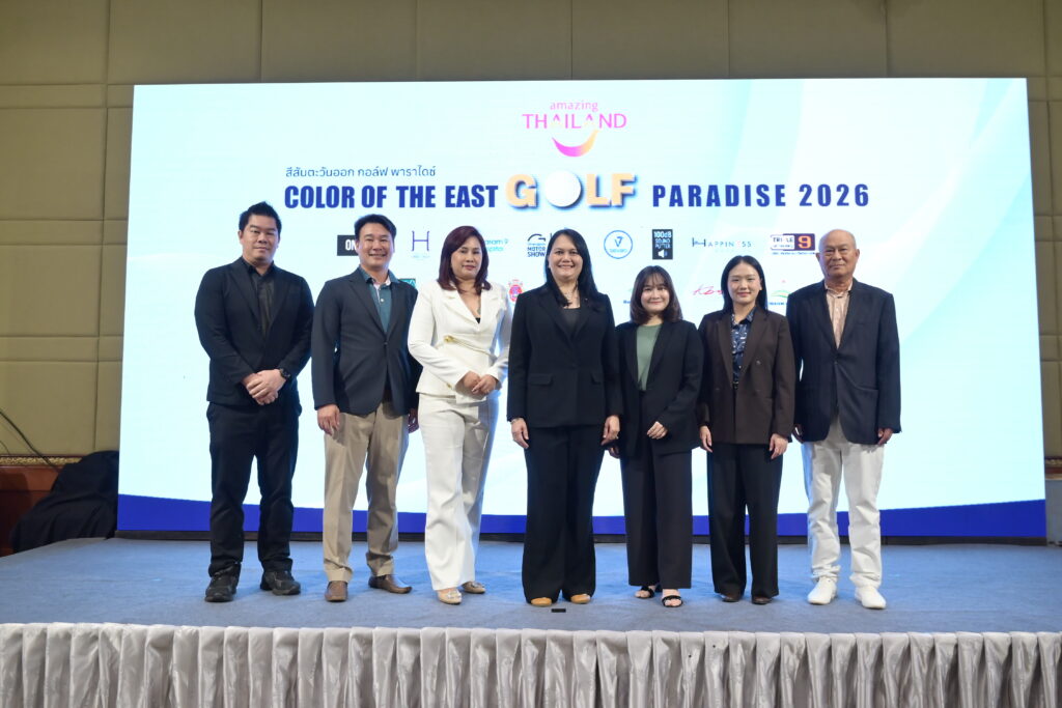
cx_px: 531
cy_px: 354
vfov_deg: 43.6
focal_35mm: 30
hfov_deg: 61.9
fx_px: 885
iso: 1600
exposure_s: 1/160
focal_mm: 30
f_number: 5
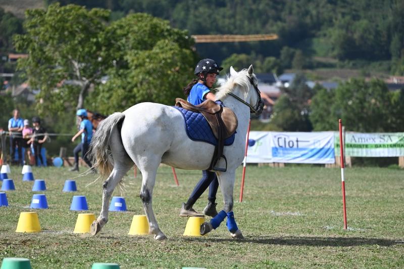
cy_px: 134
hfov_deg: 11.8
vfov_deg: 7.8
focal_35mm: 175
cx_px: 202
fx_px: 1962
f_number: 4.8
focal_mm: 175
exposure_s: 1/1250
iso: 250
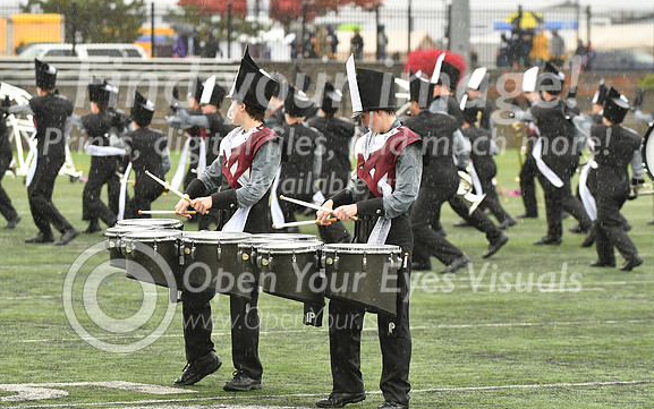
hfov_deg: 10.1
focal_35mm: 208
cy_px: 202
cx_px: 326
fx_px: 3700
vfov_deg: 6.3
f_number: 4
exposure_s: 1/400
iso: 1000
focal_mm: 135
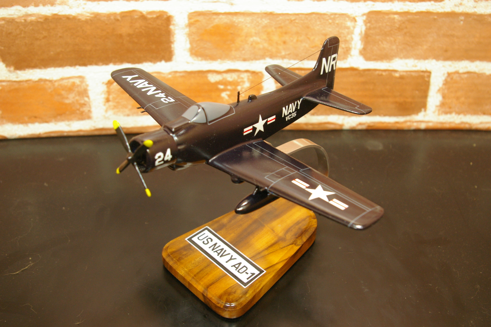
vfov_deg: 31.9
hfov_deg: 46.4
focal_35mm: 42
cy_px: 164
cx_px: 246
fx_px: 573
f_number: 5.6
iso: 800
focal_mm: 28
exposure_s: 1/15
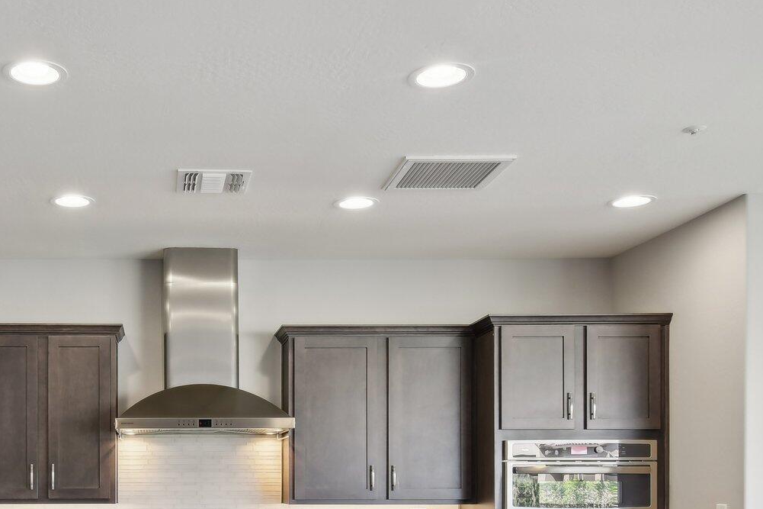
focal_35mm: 45
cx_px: 182
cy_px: 479
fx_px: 954
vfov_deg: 28.4
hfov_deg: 42.2
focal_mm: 15
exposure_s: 1/15
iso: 400
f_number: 8
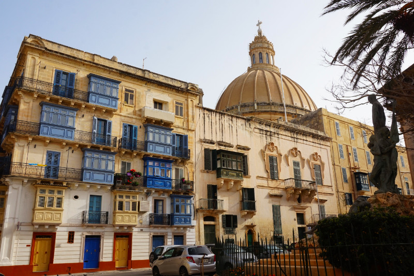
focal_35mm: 30
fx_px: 345
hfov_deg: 61.9
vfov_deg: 43.6
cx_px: 207
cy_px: 138
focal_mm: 20
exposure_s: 1/80
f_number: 14
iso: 100
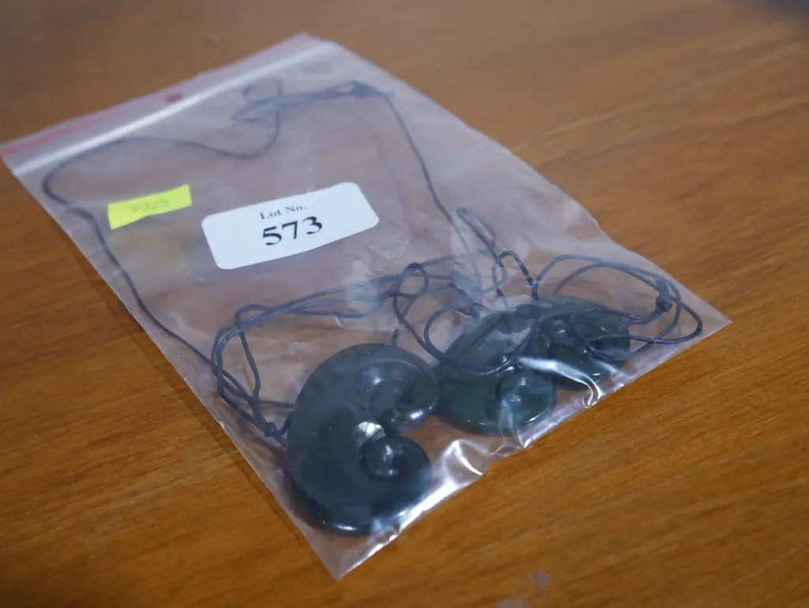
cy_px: 304
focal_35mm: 46
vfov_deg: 31.5
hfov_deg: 41.2
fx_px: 1076
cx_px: 404
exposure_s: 1/60
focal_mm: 23
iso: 800
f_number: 5.1
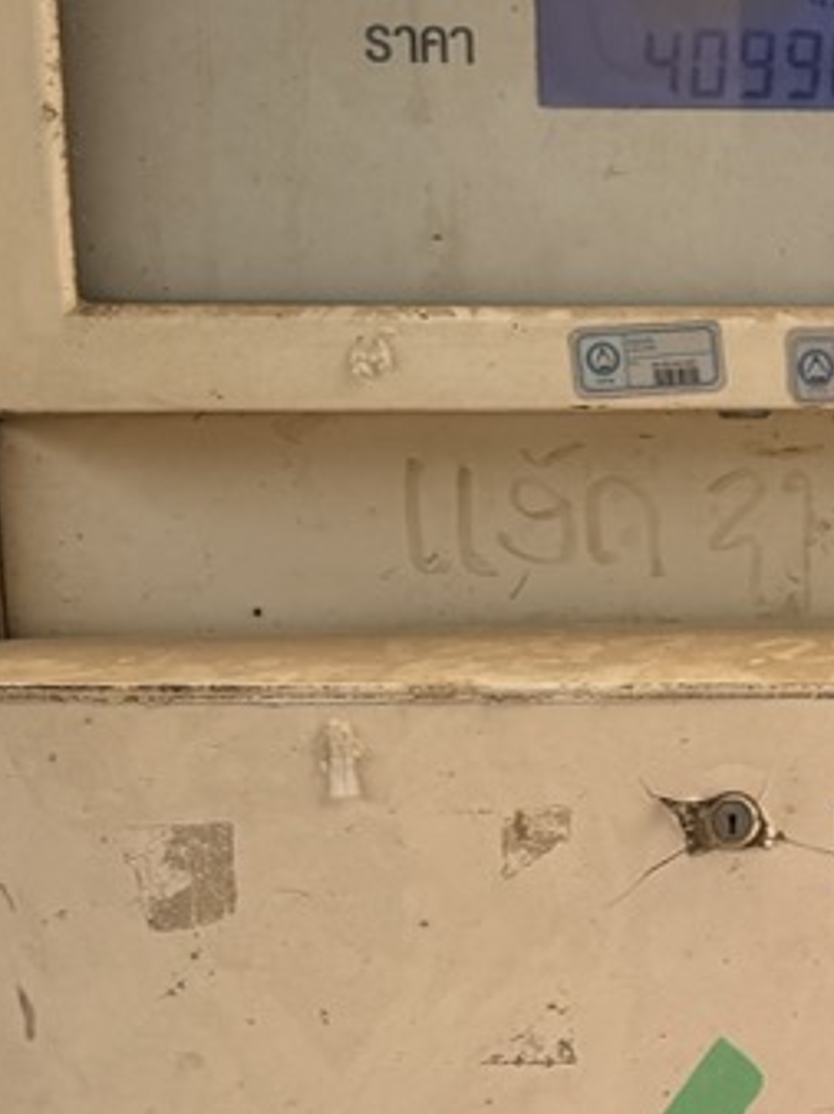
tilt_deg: -13.7
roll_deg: +0.5
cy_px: 946
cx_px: 1088
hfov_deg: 15.4
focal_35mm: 91
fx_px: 2927
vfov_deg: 21.2
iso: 80
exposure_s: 1/506
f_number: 1.78
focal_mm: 6.76
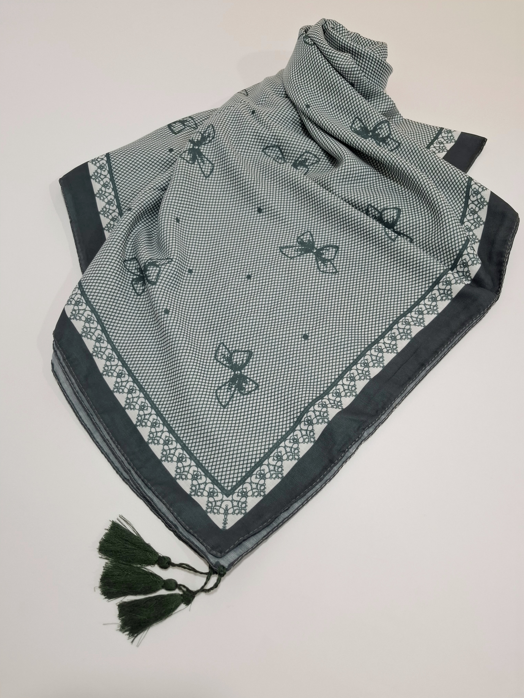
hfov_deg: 58.9
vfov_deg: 73.9
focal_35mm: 23
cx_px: 262
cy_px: 349
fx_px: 464
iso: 200
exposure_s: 1/100
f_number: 1.8
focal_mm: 5.54
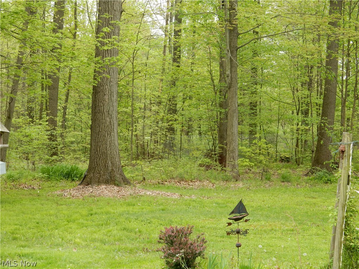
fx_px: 871
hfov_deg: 23.3
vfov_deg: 17.6
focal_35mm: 84
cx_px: 180
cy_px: 134
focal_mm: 14.9
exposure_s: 1/30
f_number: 5
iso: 125
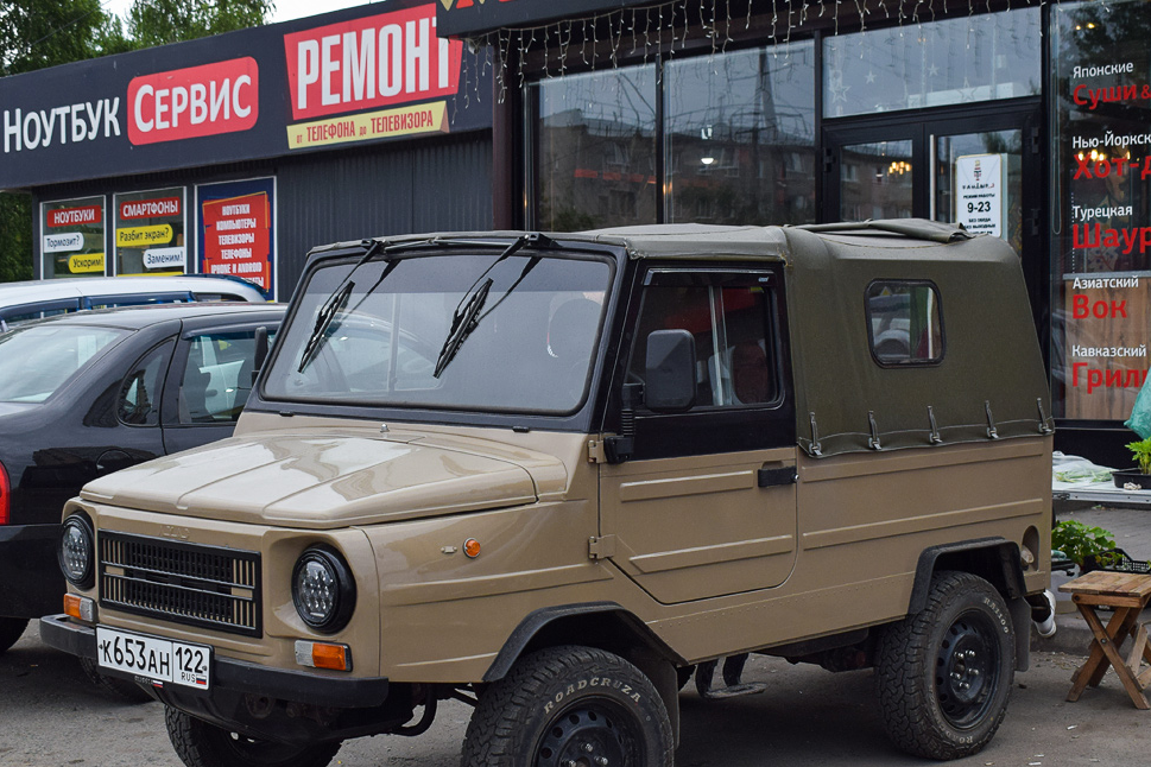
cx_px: 539
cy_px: 456
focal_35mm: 52
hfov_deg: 38.2
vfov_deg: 25.9
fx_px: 1662
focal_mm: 28
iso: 400
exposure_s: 1/400
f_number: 5.6
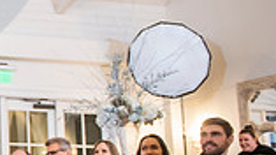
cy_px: 96
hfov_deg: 17.9
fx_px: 680
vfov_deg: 13.0
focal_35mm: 93
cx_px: -232
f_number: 2.8
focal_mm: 24
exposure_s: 1/125
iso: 1600
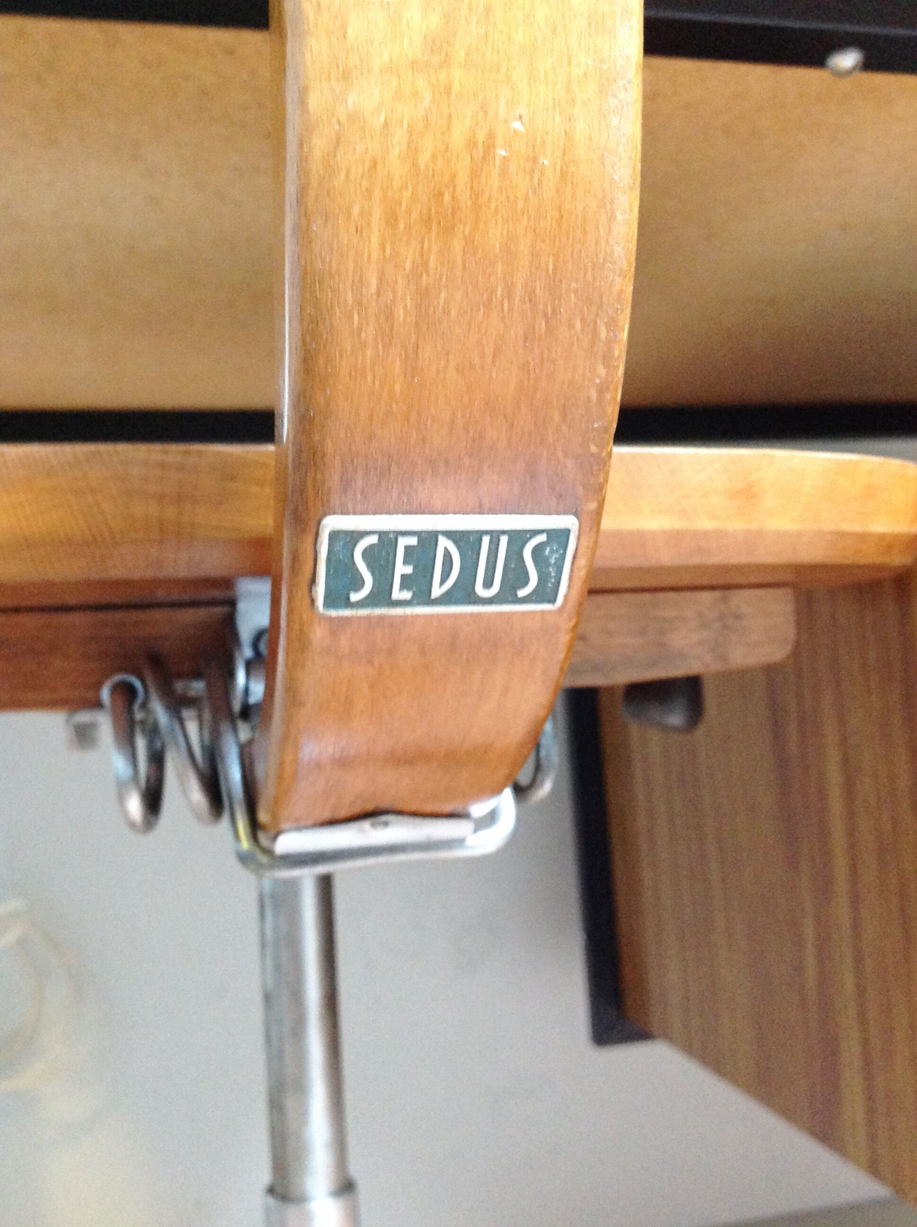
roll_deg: +4.9
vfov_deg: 52.7
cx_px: 458
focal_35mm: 35
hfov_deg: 40.6
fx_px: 1240
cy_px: 614
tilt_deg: +6.3
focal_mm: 4.28
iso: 400
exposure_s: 1/15
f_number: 2.4
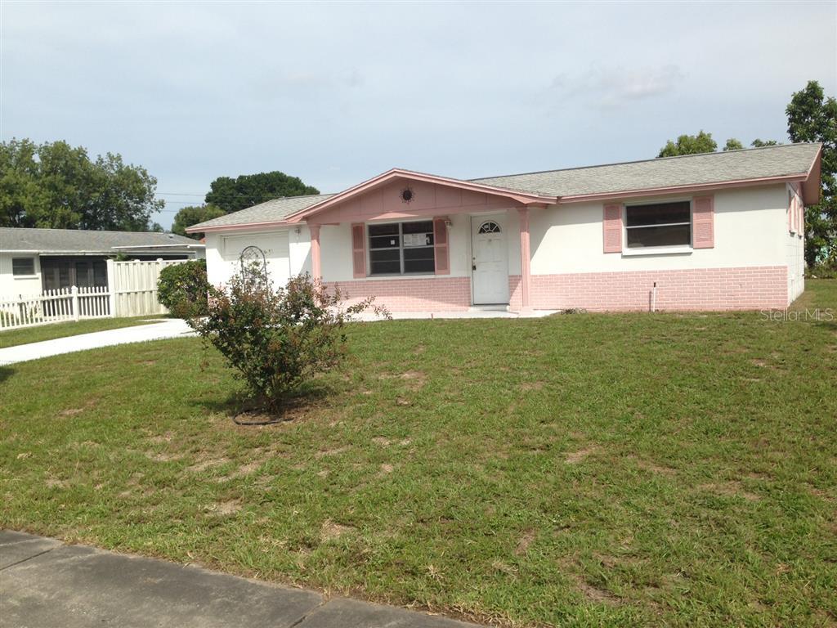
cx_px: 418
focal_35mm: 33
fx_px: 798
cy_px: 314
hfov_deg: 55.4
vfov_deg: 42.9
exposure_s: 1/2008
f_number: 2.4
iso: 50
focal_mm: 4.13
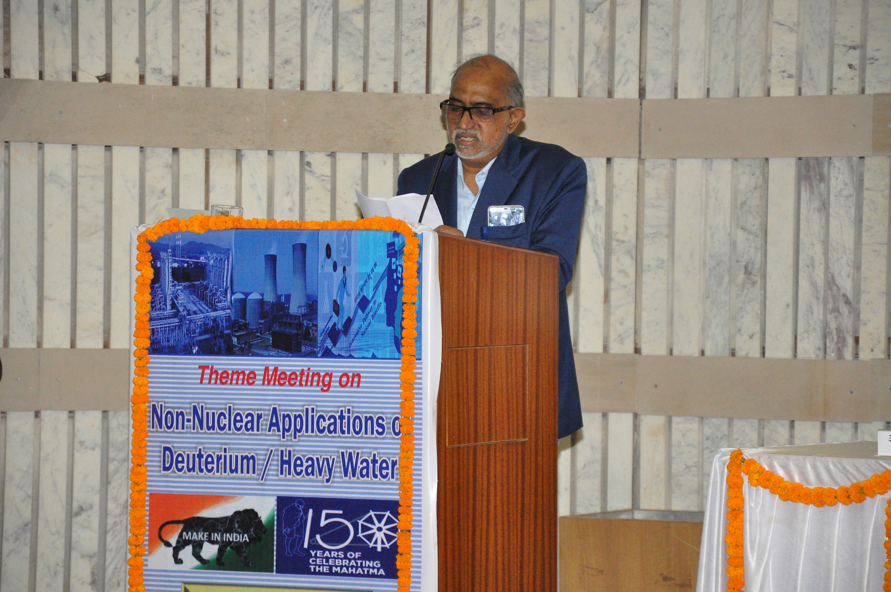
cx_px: 446
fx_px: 3634
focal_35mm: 147
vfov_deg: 9.3
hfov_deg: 14.0
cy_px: 296
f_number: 6.3
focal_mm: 98
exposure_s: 1/125
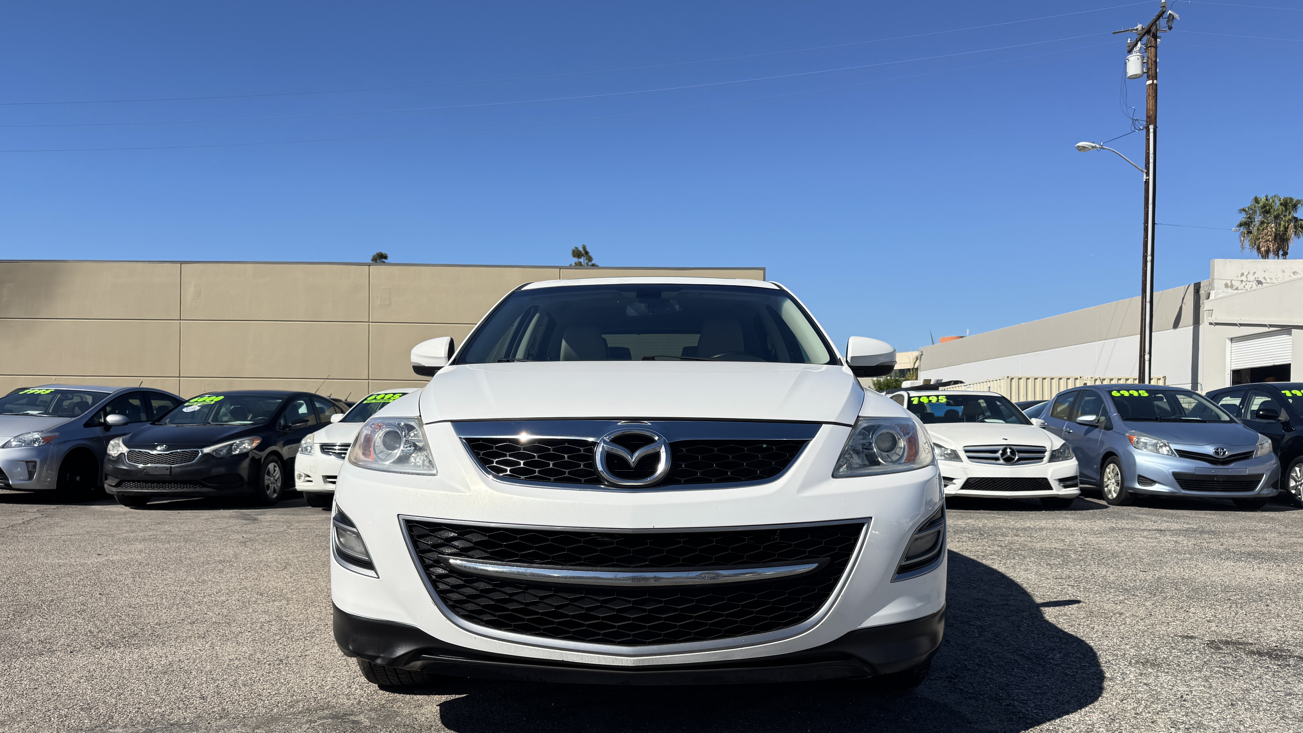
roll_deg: -1.6
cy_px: 442
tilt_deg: -1.4
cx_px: 648
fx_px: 933
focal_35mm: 27
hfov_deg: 69.9
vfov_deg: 42.7
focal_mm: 6.76
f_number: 1.78
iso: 80
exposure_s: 1/5348
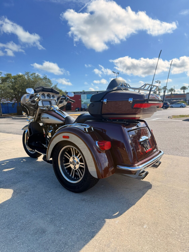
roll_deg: +3.0
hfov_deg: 56.8
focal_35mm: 24
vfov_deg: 71.6
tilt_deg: -6.3
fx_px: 175
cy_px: 126
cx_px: 94
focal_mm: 6.76
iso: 100
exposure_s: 1/2299
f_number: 1.78
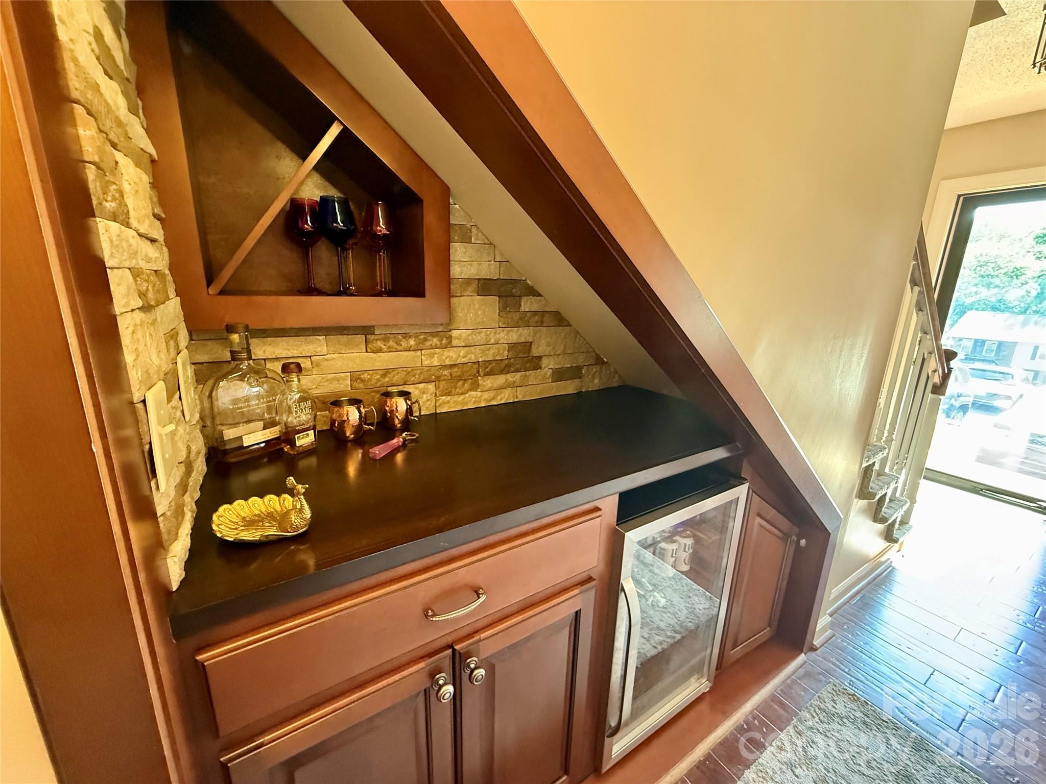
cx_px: 523
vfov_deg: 85.7
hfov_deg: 102.1
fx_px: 423
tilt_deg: -13.8
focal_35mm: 14
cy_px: 392
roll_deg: -1.8
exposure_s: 1/60
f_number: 2.2
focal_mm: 2.22
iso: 640
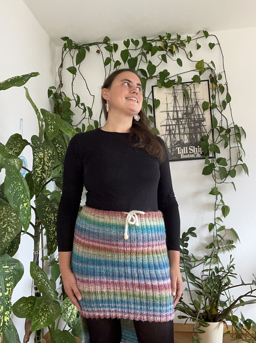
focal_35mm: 30
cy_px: 172
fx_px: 297
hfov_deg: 46.7
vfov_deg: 60.0
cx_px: 128
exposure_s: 1/60
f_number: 2.2
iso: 250
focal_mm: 2.71
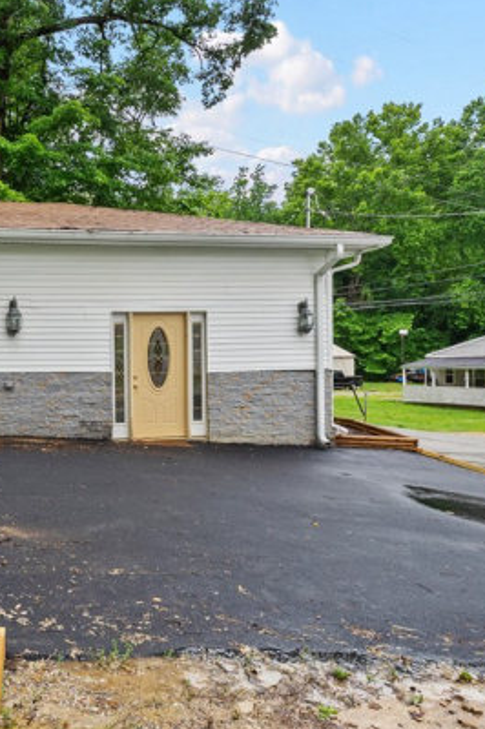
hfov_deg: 40.6
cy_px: 370
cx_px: 57
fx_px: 607
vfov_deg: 62.0
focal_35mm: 30
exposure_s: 1/4
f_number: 11
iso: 400
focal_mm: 16
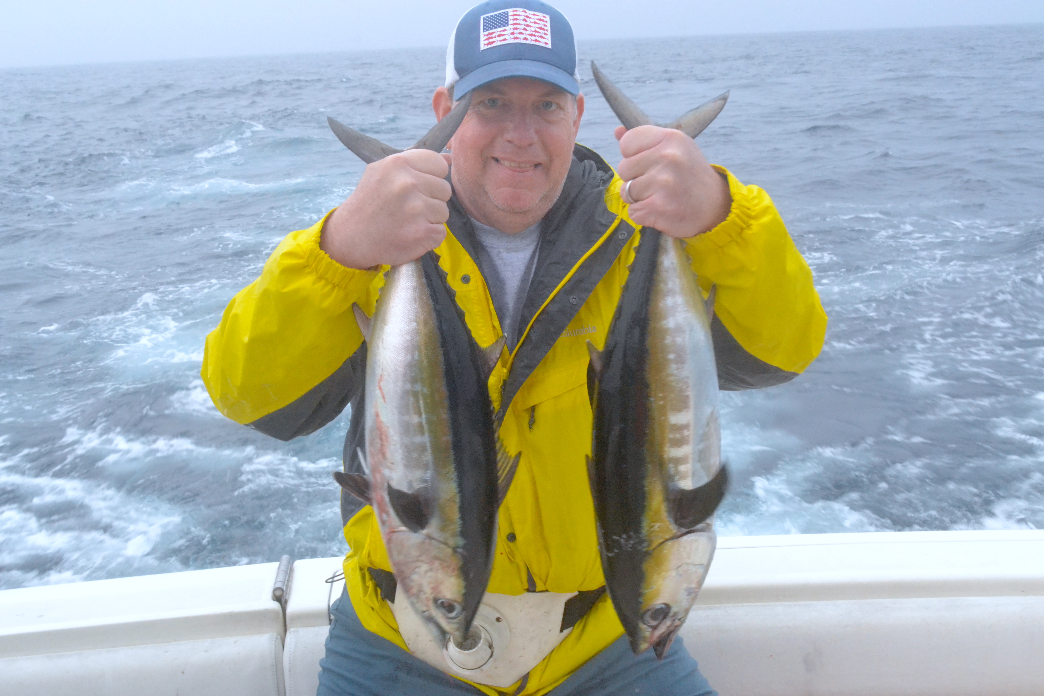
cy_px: 348
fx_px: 1348
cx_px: 522
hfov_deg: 42.3
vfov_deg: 28.9
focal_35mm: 46
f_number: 16
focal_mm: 31
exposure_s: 1/40
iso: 3200
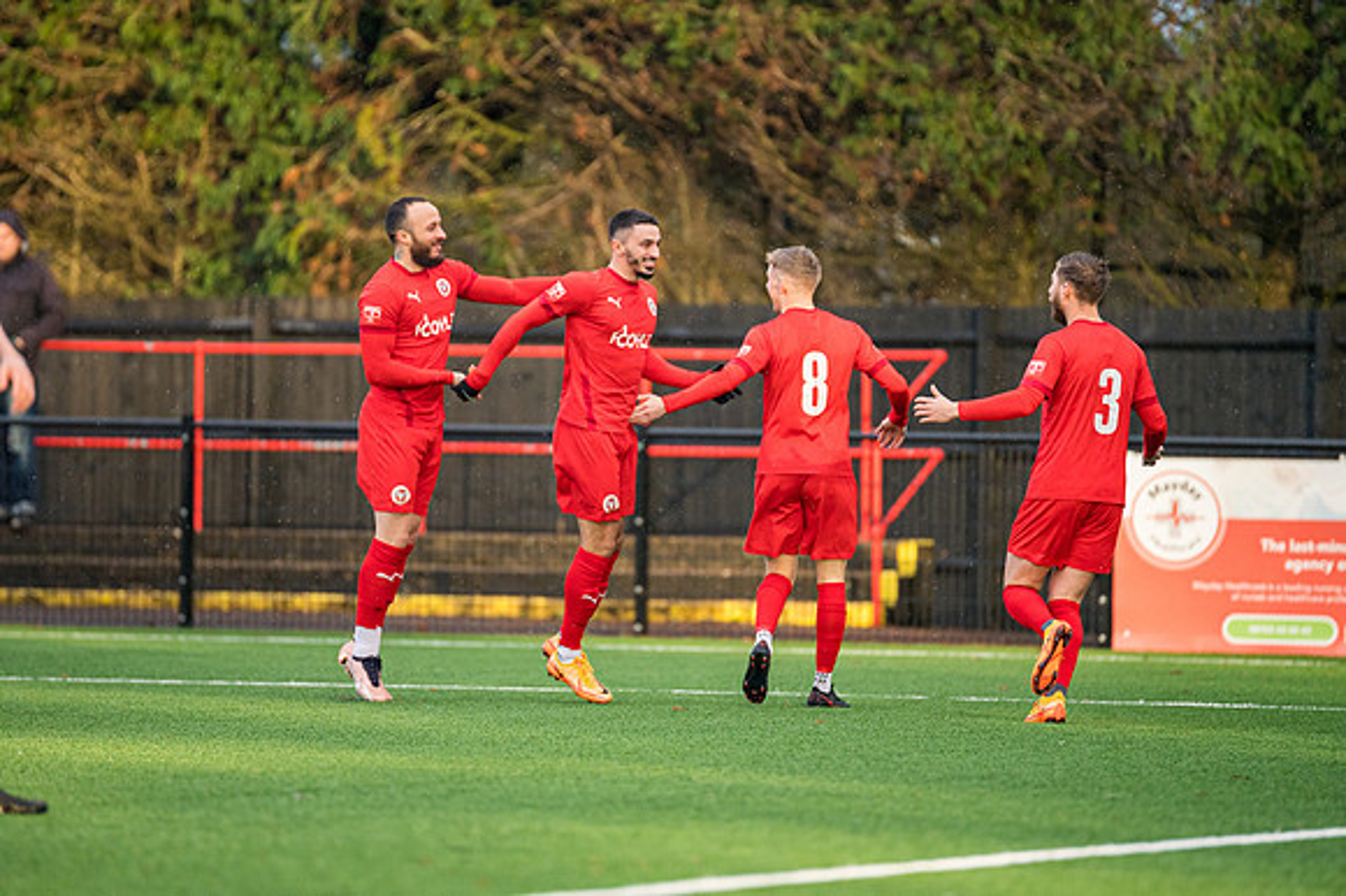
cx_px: 673
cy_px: 448
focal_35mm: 360
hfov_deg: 5.7
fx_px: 13452
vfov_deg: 3.8
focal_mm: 300
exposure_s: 1/1250
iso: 1000
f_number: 2.8
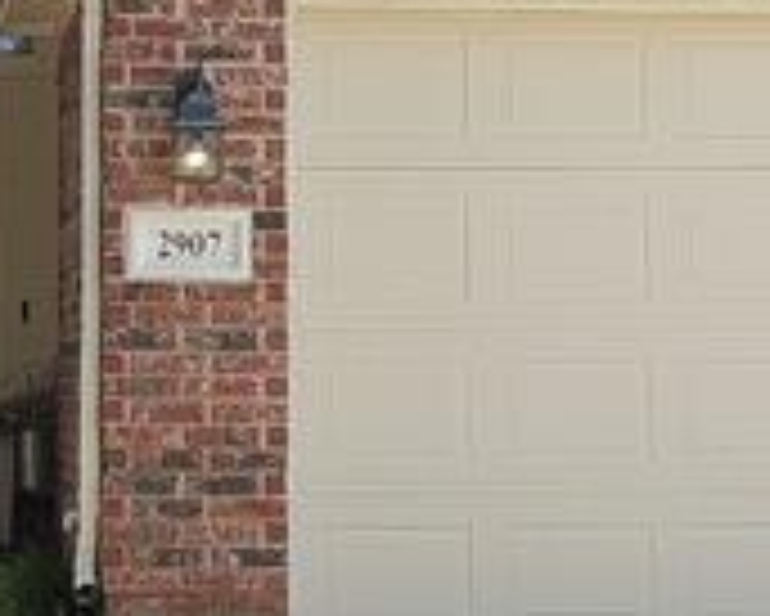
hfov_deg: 14.0
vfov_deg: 11.4
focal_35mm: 135
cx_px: -50
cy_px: 144
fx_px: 3078
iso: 160
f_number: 6.4
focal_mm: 16
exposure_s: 1/200
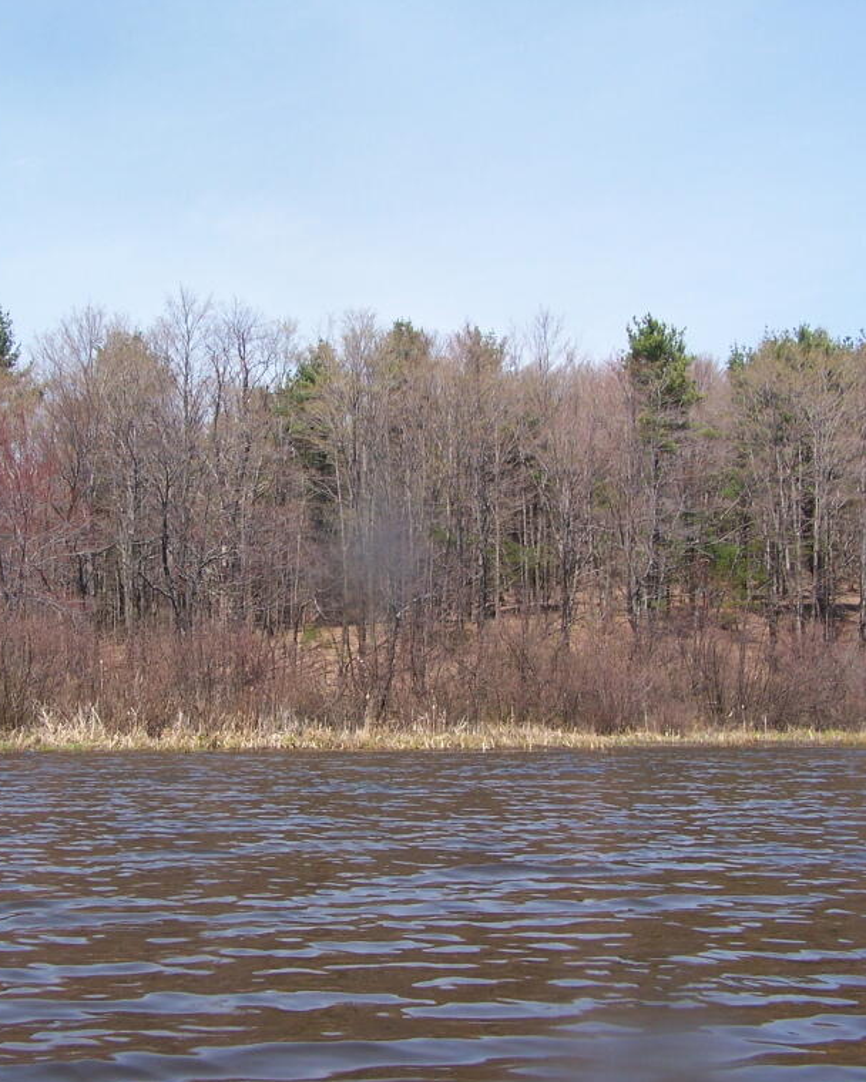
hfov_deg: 30.2
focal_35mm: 50
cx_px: 343
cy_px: 542
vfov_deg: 37.3
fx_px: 1602
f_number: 4
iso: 80
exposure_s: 1/640
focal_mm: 6.3
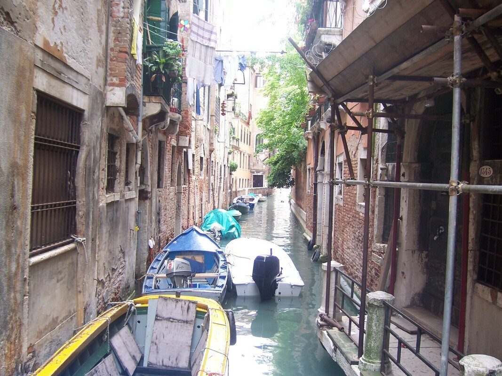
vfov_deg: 39.6
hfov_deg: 51.4
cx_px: 251
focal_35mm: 36
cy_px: 188
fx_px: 522
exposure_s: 1/60
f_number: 2.8
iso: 80
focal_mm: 6.2
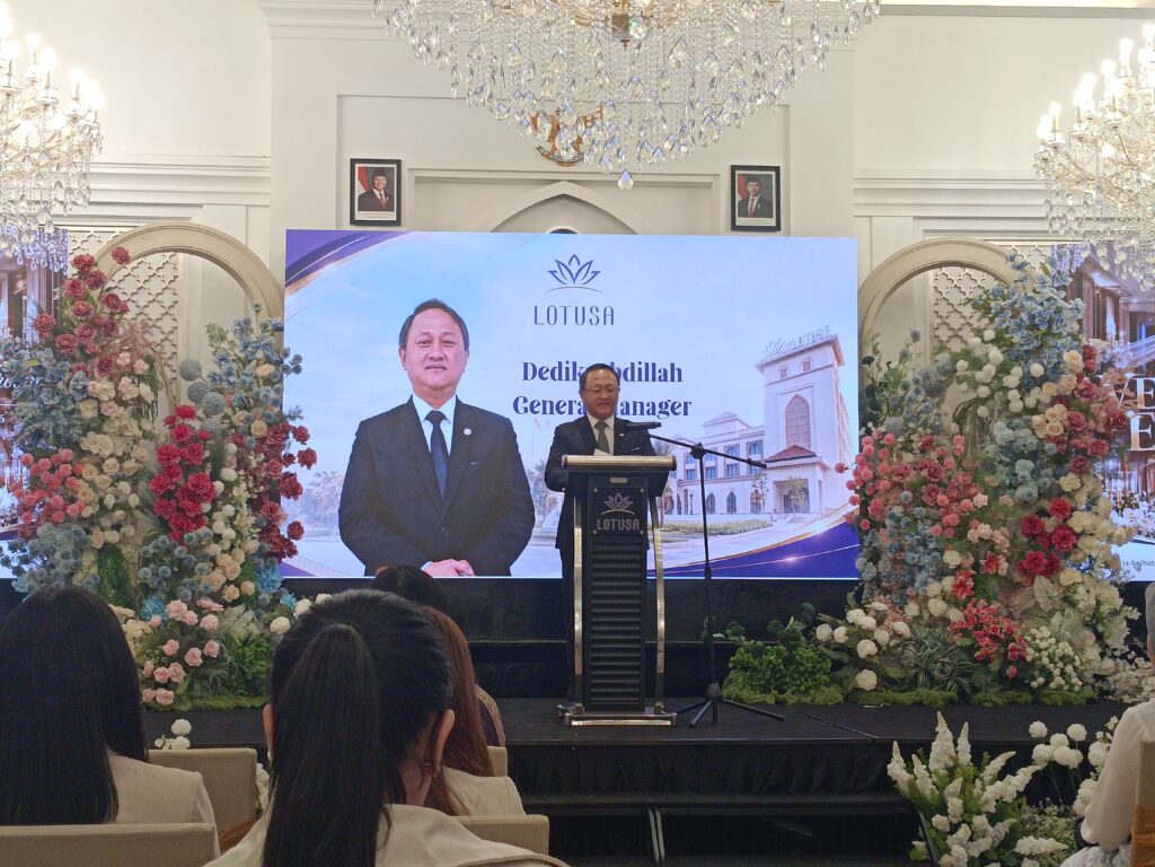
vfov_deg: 29.1
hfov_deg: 38.2
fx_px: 1668
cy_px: 434
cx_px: 578
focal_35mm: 50
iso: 592
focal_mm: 4.84
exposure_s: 1/100
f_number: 1.79
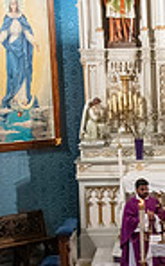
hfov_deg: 5.9
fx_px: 1589
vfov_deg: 9.4
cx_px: 201
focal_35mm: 220
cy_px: 317
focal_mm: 55
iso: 4000
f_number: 9
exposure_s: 1/80
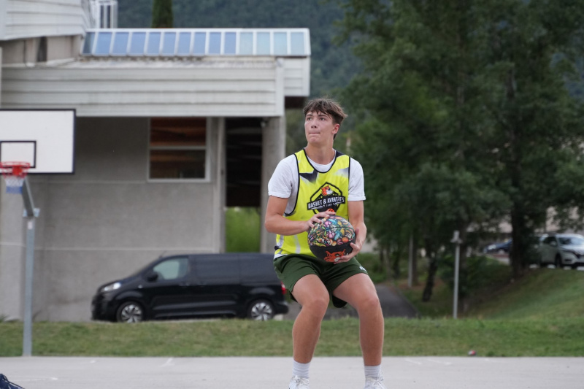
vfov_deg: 12.2
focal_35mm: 112
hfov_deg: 18.2
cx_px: 292
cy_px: 194
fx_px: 1825
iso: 1600
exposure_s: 1/640
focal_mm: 75
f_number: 2.8
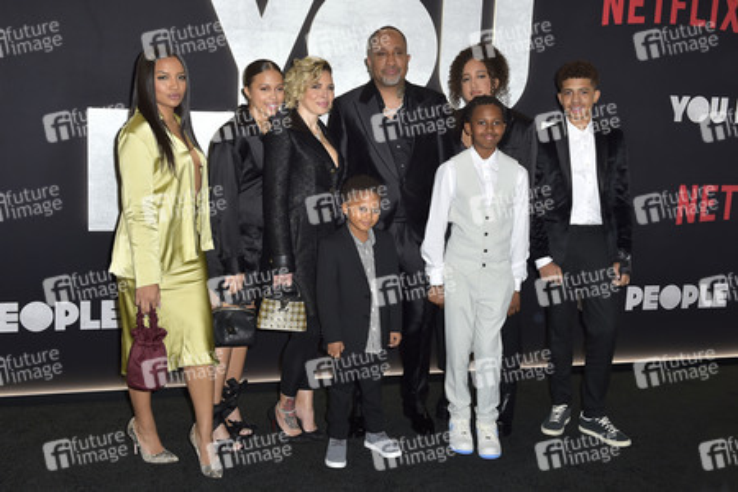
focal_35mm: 36
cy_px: 246
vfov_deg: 36.9
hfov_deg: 53.1
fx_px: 738
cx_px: 369
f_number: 6.3
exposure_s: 1/250
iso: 640
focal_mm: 36
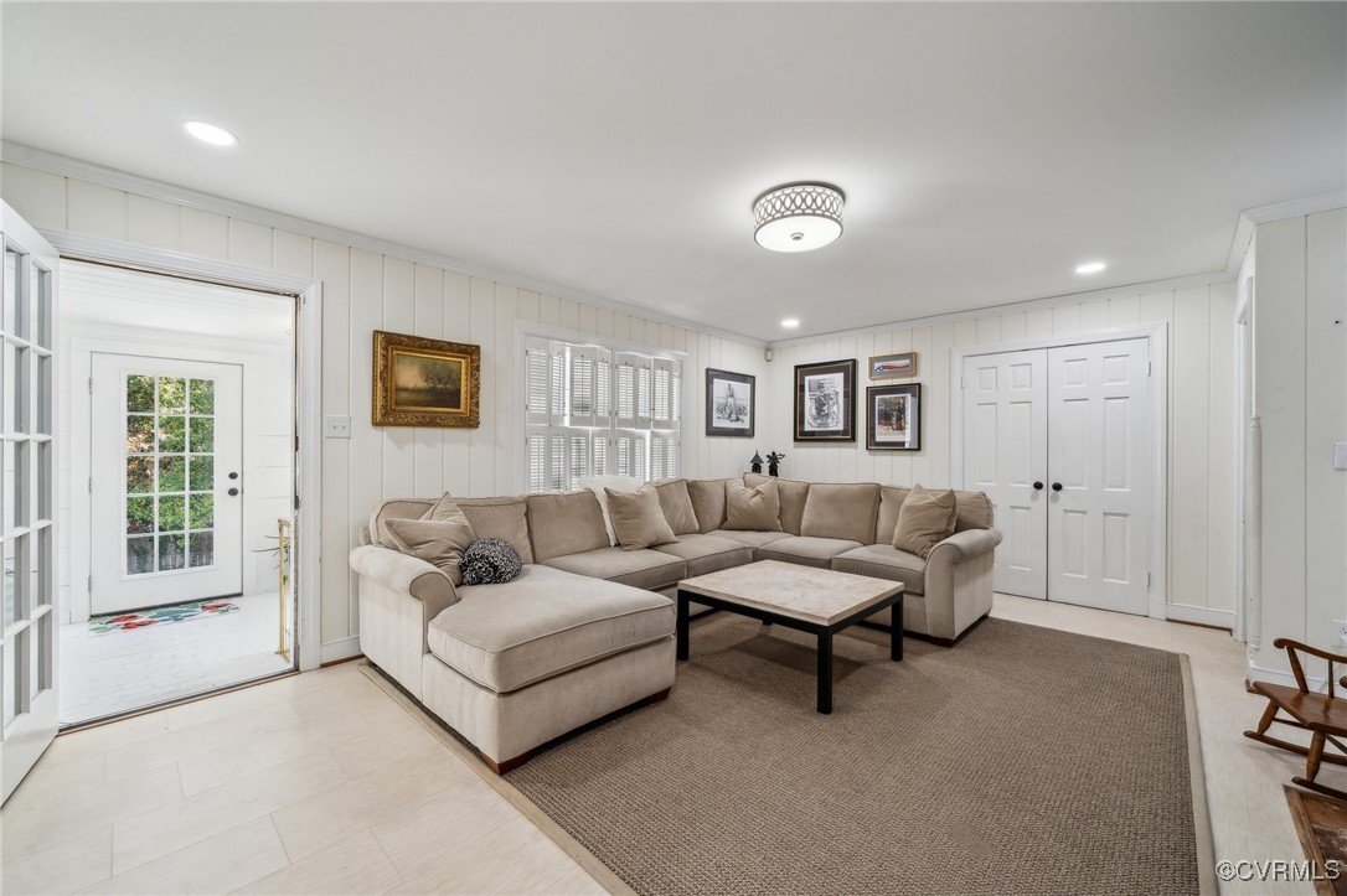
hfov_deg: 104.3
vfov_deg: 81.2
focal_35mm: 14
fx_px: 524
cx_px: 674
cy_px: 448
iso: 100
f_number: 8
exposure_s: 1/10
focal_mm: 14
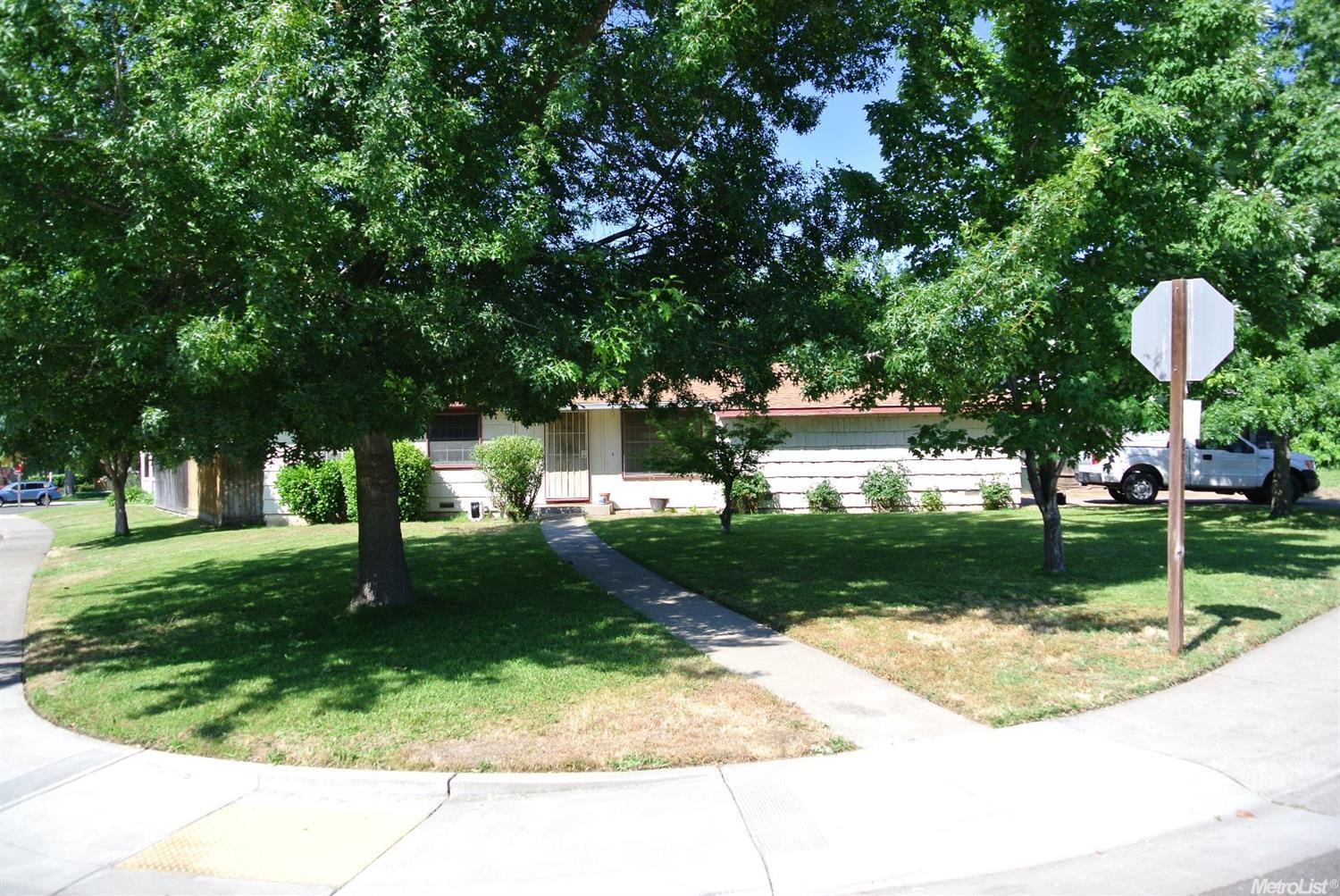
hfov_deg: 67.3
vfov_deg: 48.0
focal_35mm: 27
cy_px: 448
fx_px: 1006
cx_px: 670
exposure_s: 1/400
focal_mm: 10
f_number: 4
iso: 100
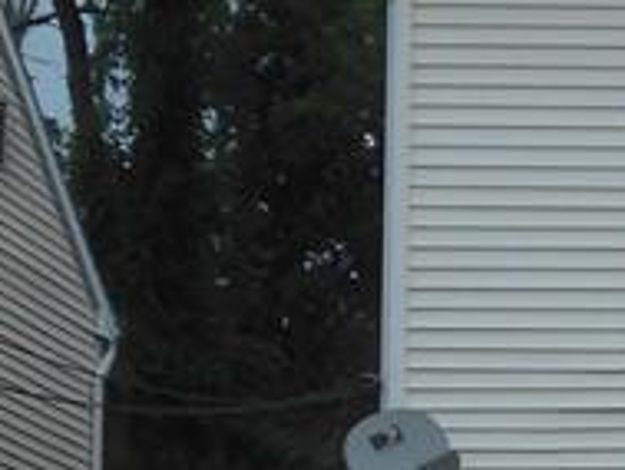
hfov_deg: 7.9
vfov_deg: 6.3
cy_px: 715
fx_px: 4210
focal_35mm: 233
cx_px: 1458
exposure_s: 1/640
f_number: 4.2
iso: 80
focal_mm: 7.7
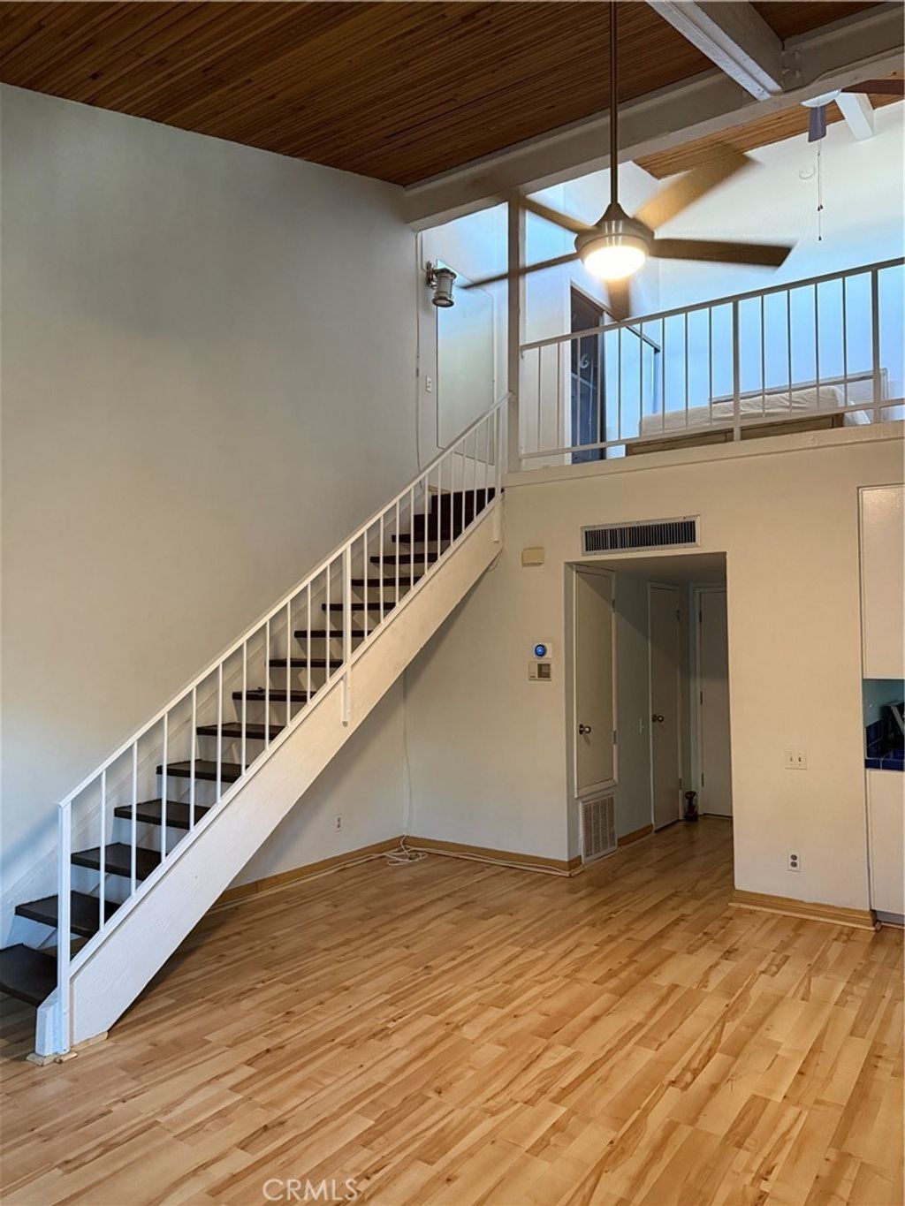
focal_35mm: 24
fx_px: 836
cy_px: 603
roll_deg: -0.2
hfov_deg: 56.8
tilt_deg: +2.9
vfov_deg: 71.6
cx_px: 452
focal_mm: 6.76
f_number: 1.78
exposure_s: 1/60
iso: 640
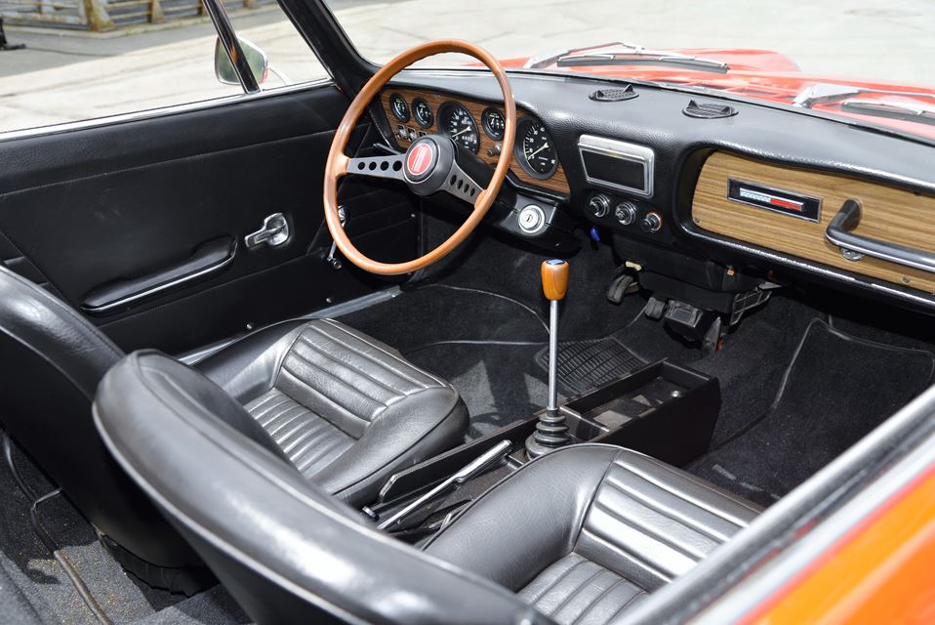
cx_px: 468
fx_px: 988
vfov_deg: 35.1
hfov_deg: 50.7
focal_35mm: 38
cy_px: 312
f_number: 5
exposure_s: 1/200
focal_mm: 38
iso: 100
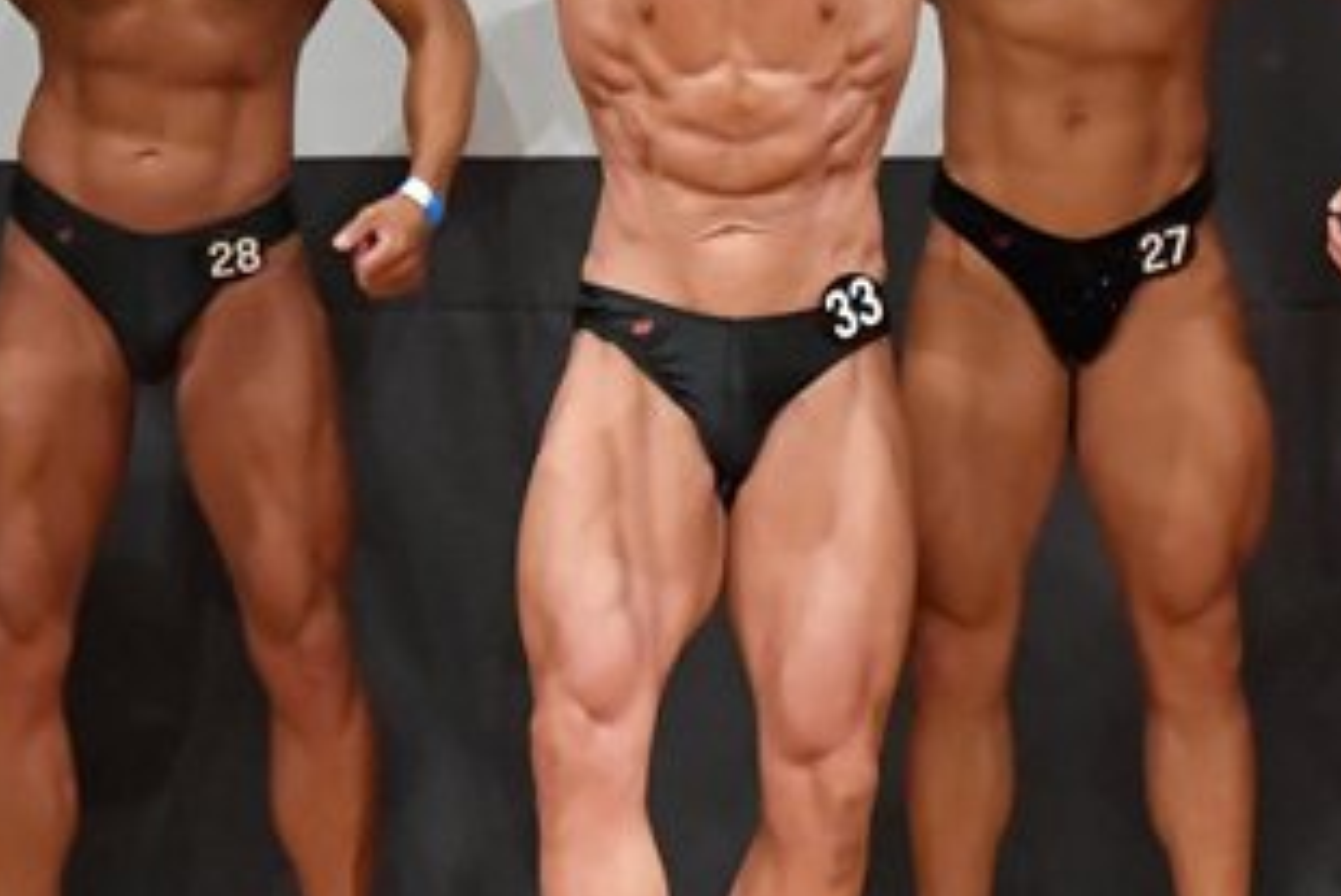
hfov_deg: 3.2
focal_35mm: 637
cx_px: 664
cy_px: 325
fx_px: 23738
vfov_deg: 2.2
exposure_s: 1/400
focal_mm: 170
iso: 10000
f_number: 5.6
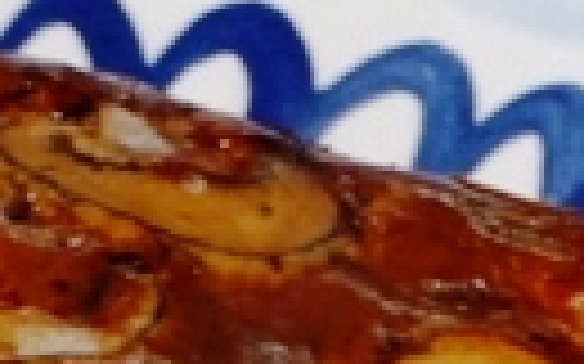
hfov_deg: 6.0
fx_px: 5566
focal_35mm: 350
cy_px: 885
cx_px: -9
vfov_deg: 3.7
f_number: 4.5
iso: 100
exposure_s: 1/30
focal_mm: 11.3
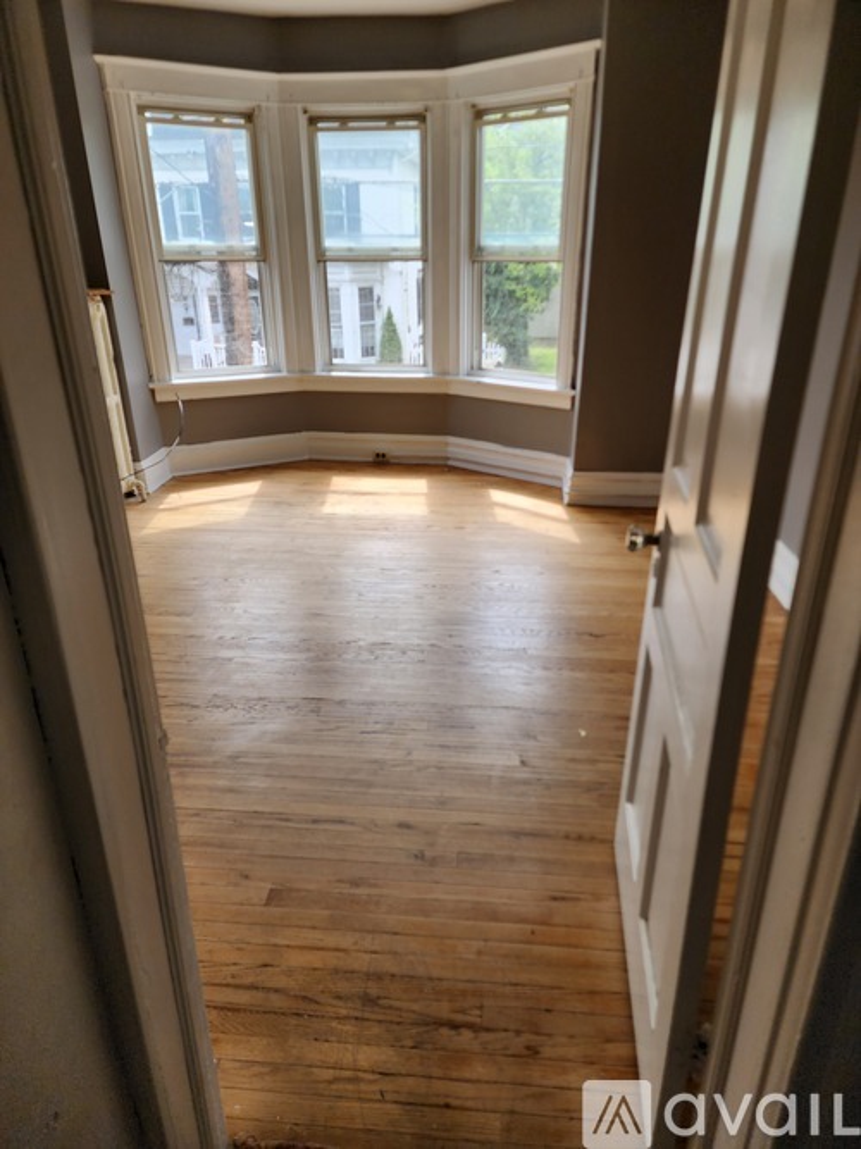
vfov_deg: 73.9
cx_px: 430
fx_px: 763
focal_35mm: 23
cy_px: 574
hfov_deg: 58.9
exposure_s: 1/180
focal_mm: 6.4
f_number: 1.8
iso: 32
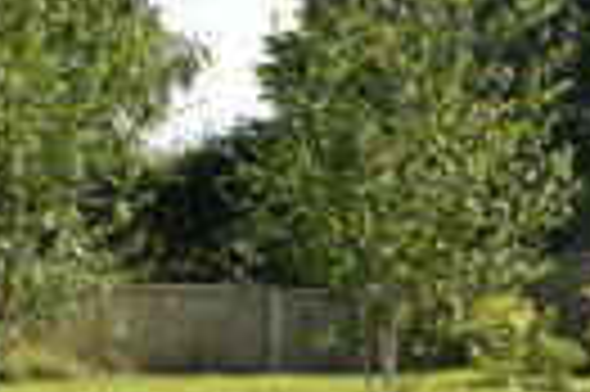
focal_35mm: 75
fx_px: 1228
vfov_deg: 18.0
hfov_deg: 26.9
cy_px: 293
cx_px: 221
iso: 100
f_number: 9
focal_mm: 10
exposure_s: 1/200
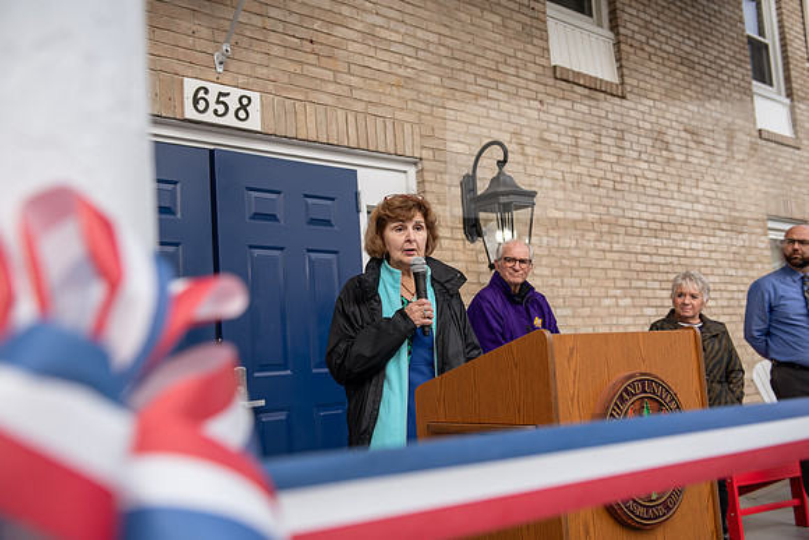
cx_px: 404
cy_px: 270
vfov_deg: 35.1
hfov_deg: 50.7
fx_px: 854
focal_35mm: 38
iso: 160
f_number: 3.5
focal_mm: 38
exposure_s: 1/320
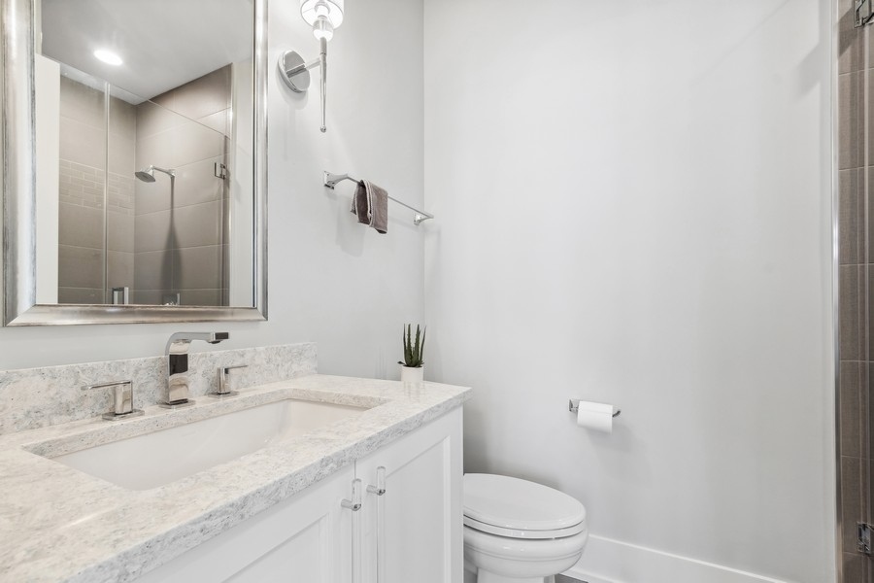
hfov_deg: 100.4
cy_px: 292
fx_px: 364
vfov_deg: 77.3
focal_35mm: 15
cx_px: 437
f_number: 9
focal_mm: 10
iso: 200
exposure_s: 1/6
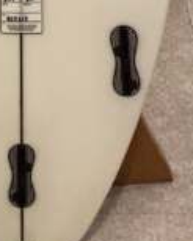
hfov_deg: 9.8
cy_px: -338
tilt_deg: -17.1
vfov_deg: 10.6
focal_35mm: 157
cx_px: 22
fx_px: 1122
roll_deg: +0.6
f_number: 2.4
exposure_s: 1/50
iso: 80
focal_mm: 3.3
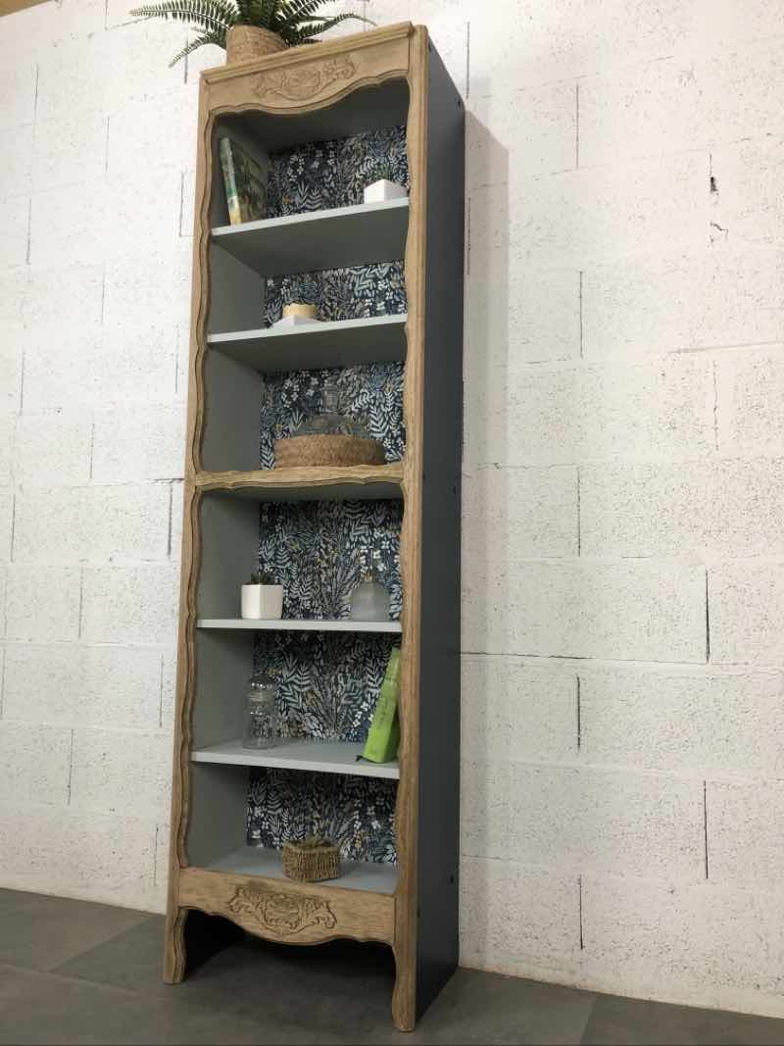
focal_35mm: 28
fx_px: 846
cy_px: 523
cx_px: 392
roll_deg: -1.2
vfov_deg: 63.4
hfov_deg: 49.7
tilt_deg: +4.7
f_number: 1.8
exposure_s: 1/20
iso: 40
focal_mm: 3.99
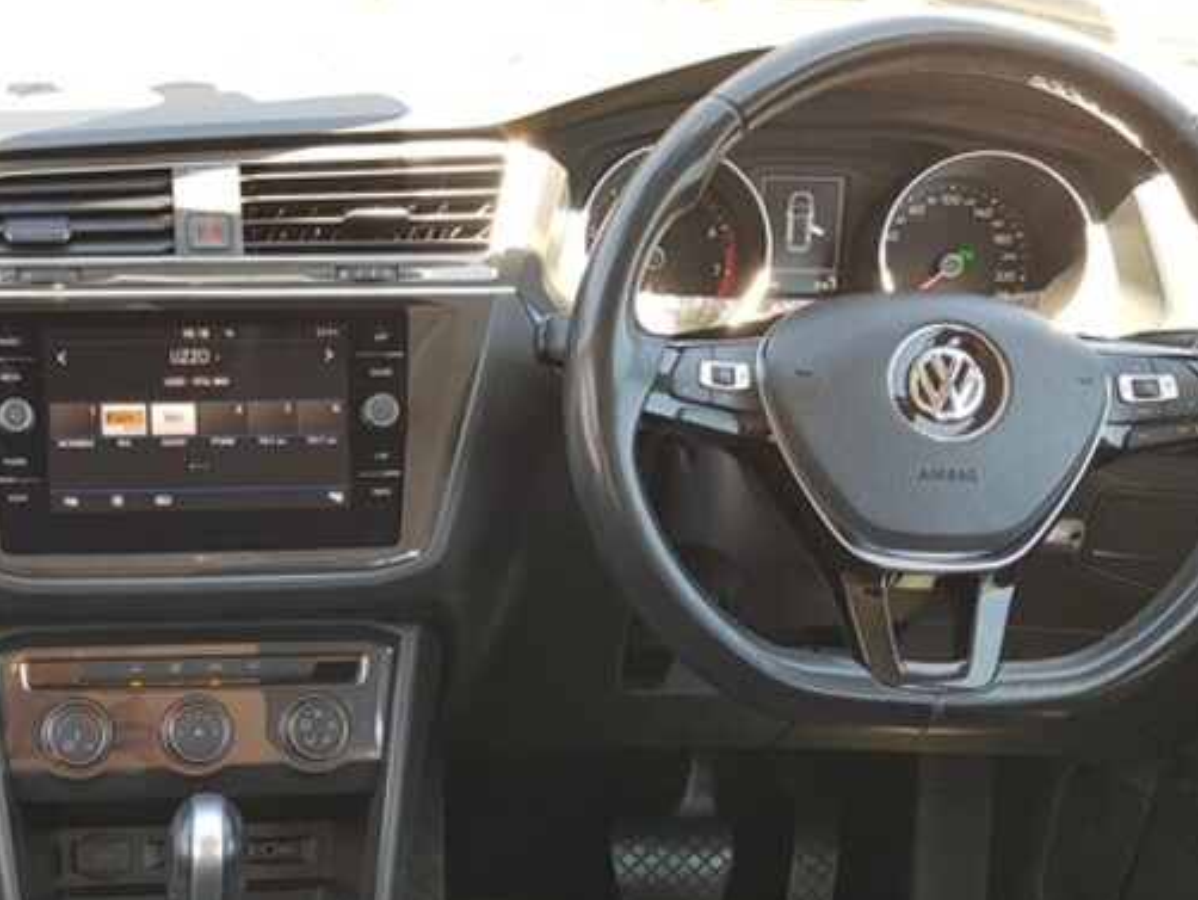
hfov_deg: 34.4
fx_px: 1835
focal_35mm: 53
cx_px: 146
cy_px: 816
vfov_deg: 26.6
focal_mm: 4.3
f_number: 1.7
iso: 50
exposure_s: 1/50
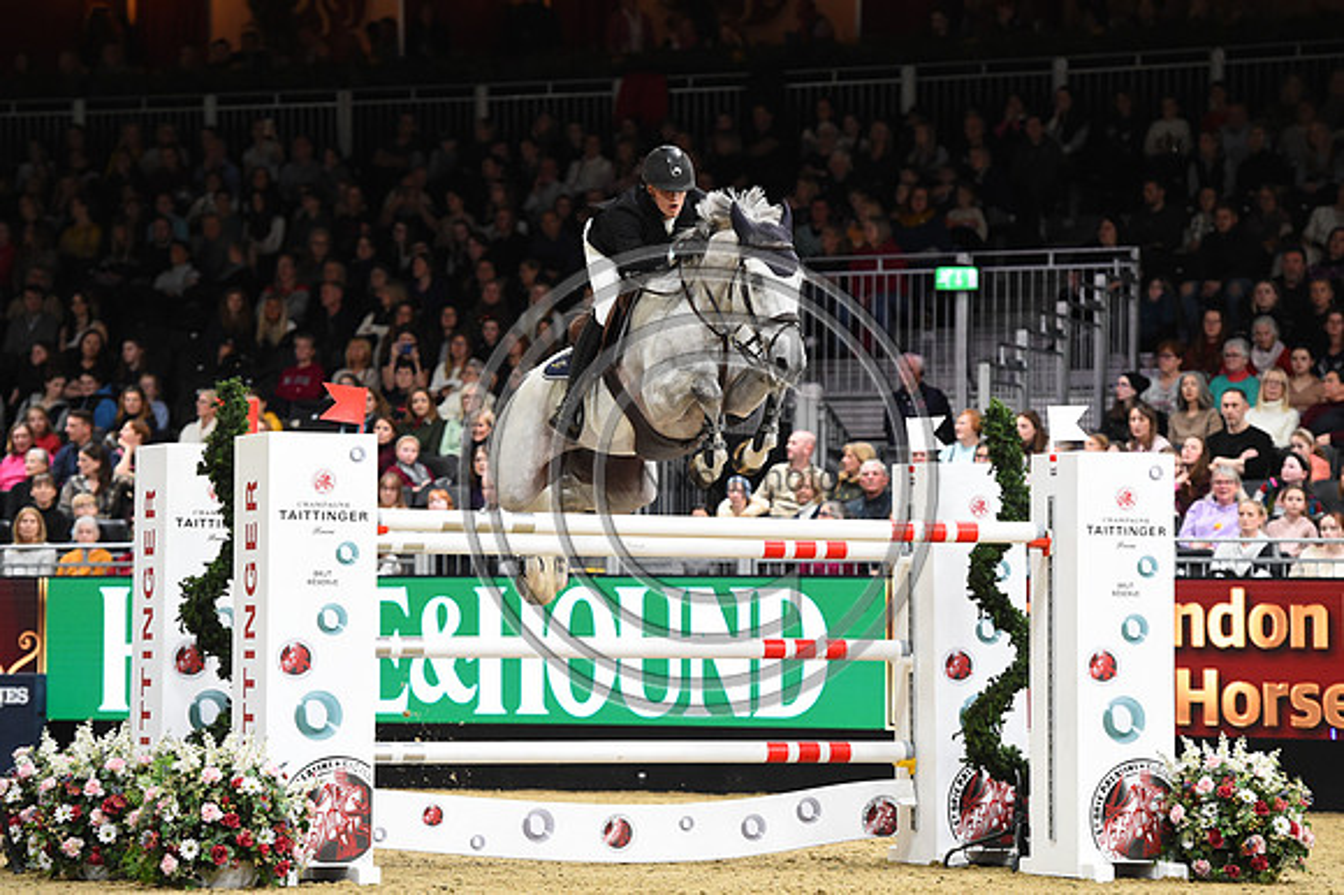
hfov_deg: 14.2
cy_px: 448
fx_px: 5410
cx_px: 672
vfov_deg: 9.5
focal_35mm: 145
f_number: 3.5
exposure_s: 1/800
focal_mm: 145
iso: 5000
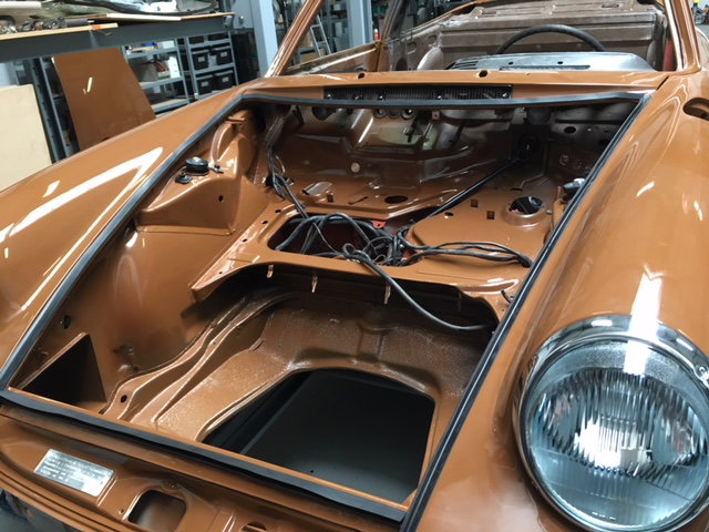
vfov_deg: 48.2
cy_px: 266
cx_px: 354
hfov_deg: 61.7
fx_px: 594
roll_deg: +5.9
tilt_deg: -24.5
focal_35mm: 29
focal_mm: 4.15
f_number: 2.2
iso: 125
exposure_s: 1/33
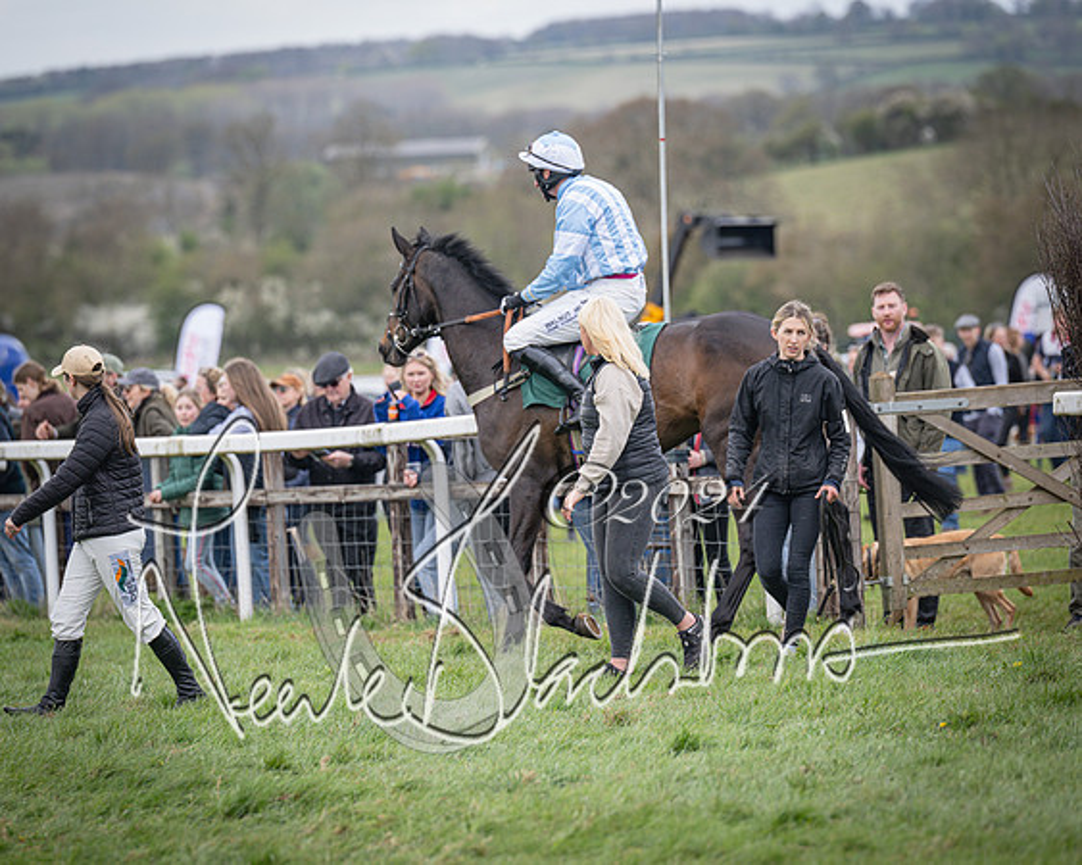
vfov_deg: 6.5
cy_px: 455
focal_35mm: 239
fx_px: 7643
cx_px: 540
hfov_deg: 8.1
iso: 400
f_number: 4
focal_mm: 200
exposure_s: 1/800
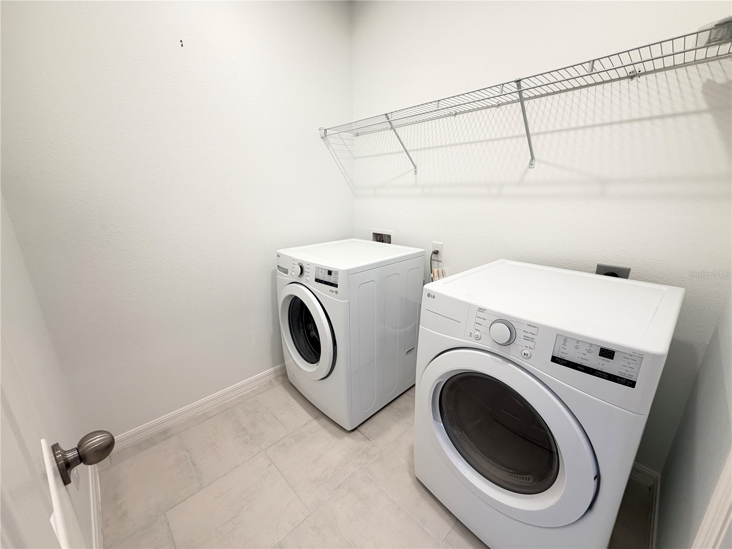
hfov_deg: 102.1
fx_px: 296
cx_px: 366
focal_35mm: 14
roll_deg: +0.6
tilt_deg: -16.2
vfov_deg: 85.7
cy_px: 274
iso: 200
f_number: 2.2
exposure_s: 1/60
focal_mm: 2.22
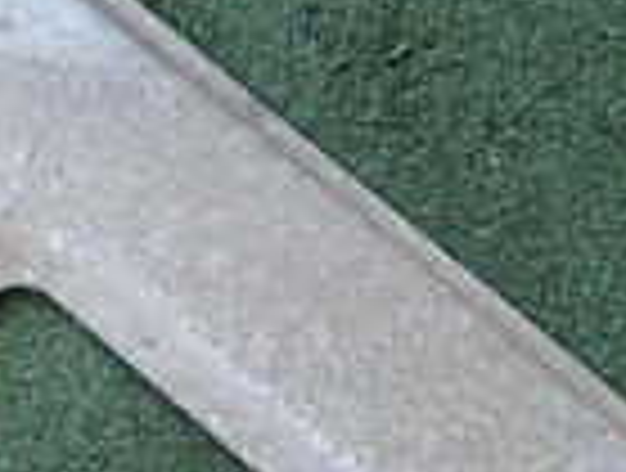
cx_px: 518
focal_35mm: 155
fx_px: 2810
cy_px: 733
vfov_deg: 9.3
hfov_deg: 12.6
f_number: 2.5
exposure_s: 1/60
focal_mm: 6.37
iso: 200
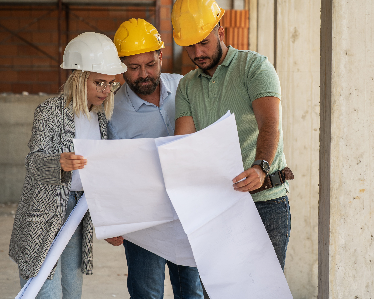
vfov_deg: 16.0
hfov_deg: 19.9
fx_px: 1063
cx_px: 224
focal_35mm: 96
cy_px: 150
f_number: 4
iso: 200
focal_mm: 85
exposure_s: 1/250
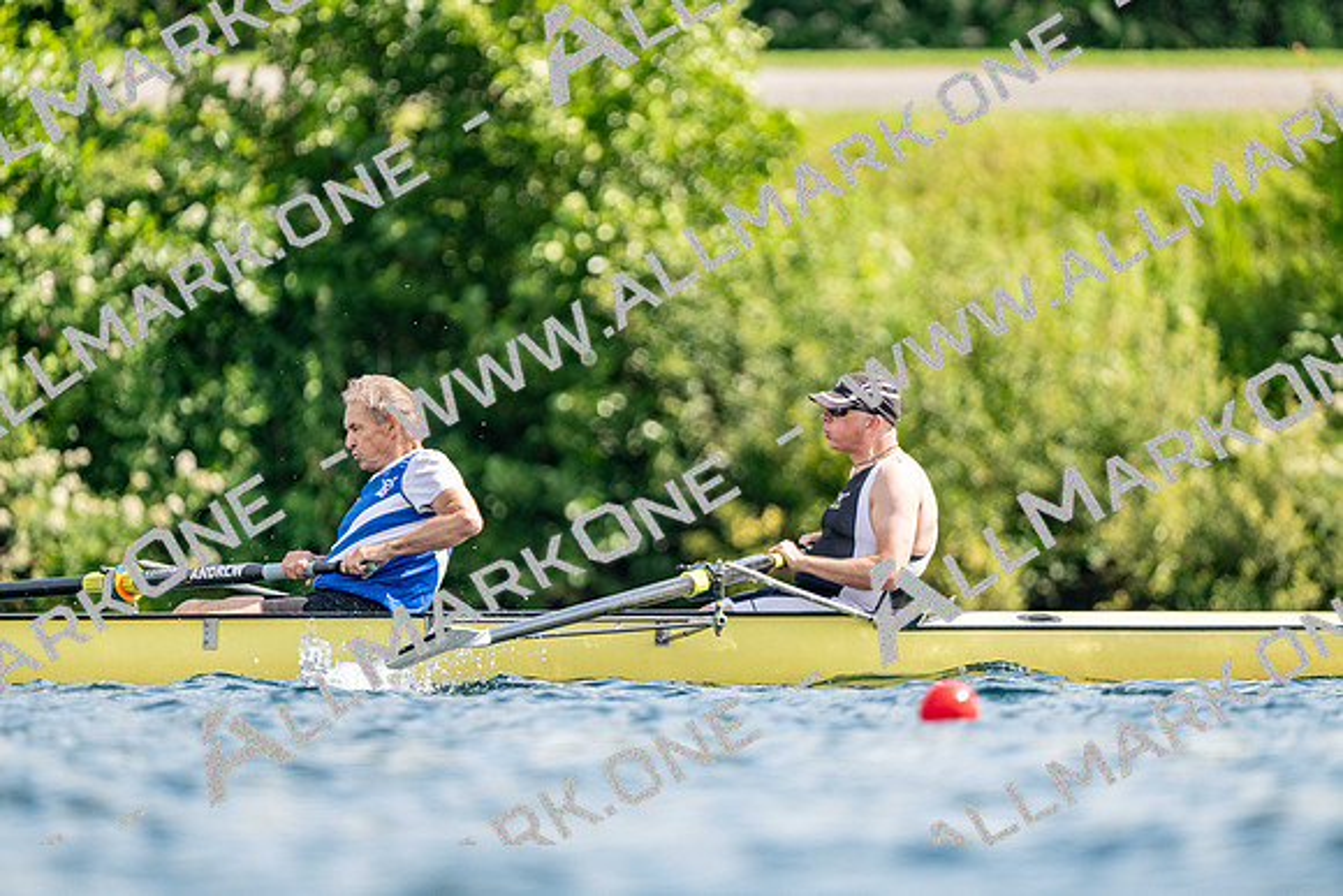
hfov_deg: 2.5
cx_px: 672
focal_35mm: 840
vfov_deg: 1.6
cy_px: 448
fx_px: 31343
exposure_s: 1/2500
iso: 1000
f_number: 5.6
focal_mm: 840
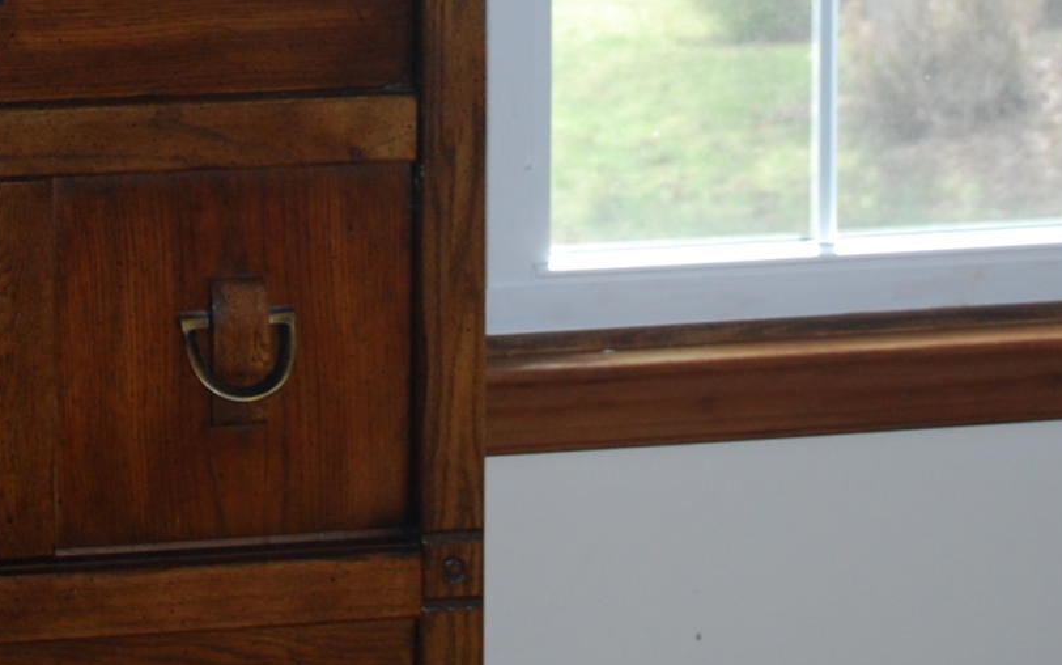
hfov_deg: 14.2
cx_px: 425
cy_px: -363
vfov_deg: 8.7
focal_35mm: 147
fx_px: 4256
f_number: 4.5
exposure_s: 1/60
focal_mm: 26
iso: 200
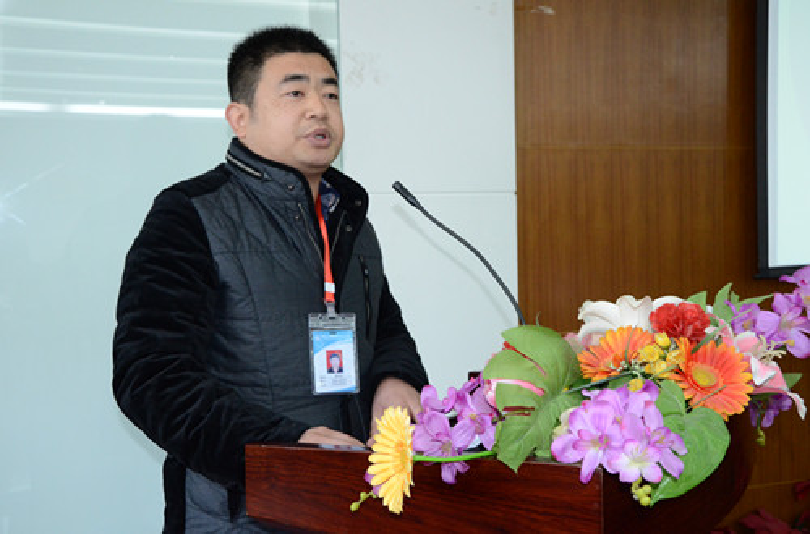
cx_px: 405
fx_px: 942
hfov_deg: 46.5
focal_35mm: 42
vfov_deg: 31.7
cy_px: 267
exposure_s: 1/80
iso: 2000
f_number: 6.3
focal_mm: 28
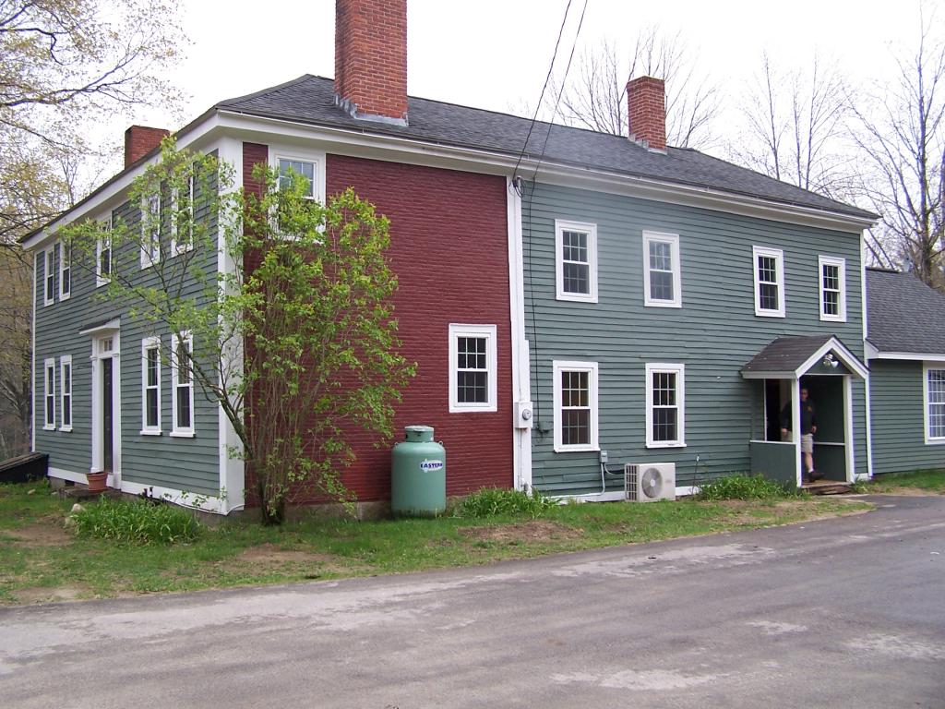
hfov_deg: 49.0
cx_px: 472
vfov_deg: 37.7
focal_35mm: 38
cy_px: 354
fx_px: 1037
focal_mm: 6.3
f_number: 2.8
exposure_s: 1/60
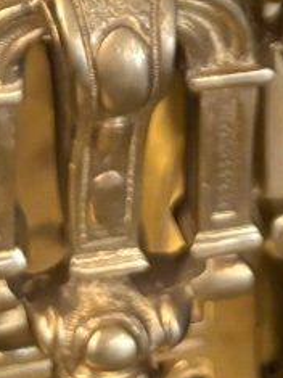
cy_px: -516
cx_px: 125
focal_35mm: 133
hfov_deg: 11.1
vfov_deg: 12.1
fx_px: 1451
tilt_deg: -9.2
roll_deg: +2.1
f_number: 1.6
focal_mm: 5.96
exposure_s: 1/50
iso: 320
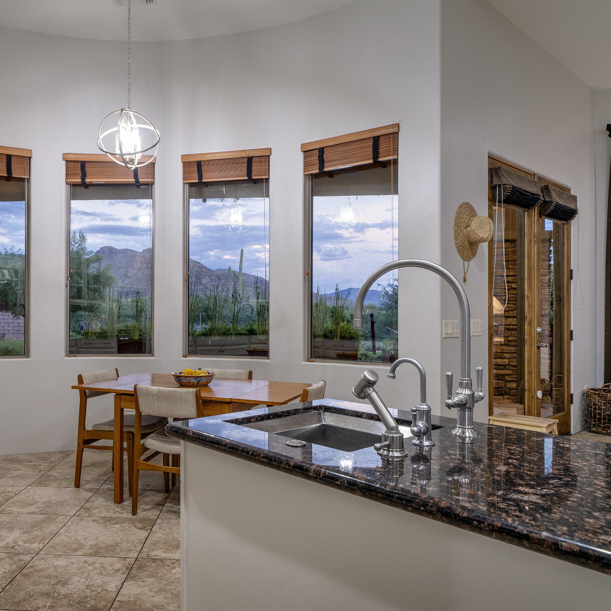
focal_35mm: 26
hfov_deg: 59.9
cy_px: 310
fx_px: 519
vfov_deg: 60.9
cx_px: 219
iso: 200
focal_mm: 20
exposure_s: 1/2.5
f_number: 9
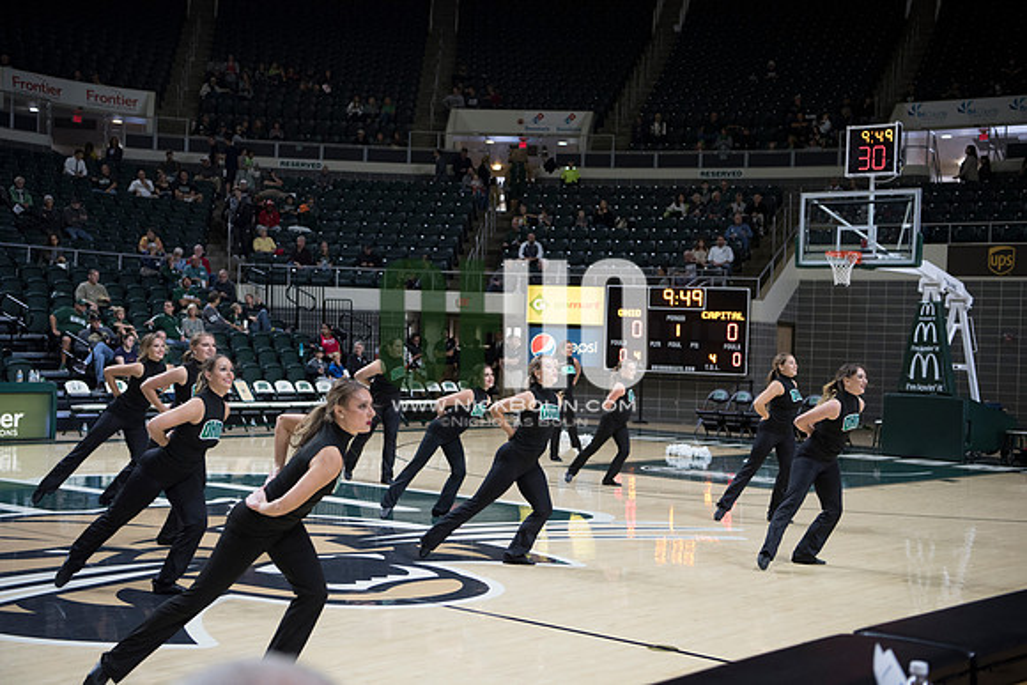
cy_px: 342
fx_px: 1484
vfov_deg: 26.0
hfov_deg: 38.2
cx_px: 514
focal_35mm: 52
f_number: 3.5
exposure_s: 1/500
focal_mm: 52
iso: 2000
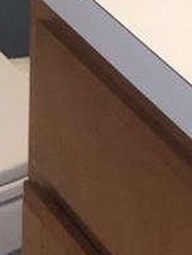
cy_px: -497
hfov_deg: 6.4
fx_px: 1633
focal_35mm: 221
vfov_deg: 7.8
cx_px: -260
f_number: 2.2
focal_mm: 4.15
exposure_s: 1/30
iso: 32
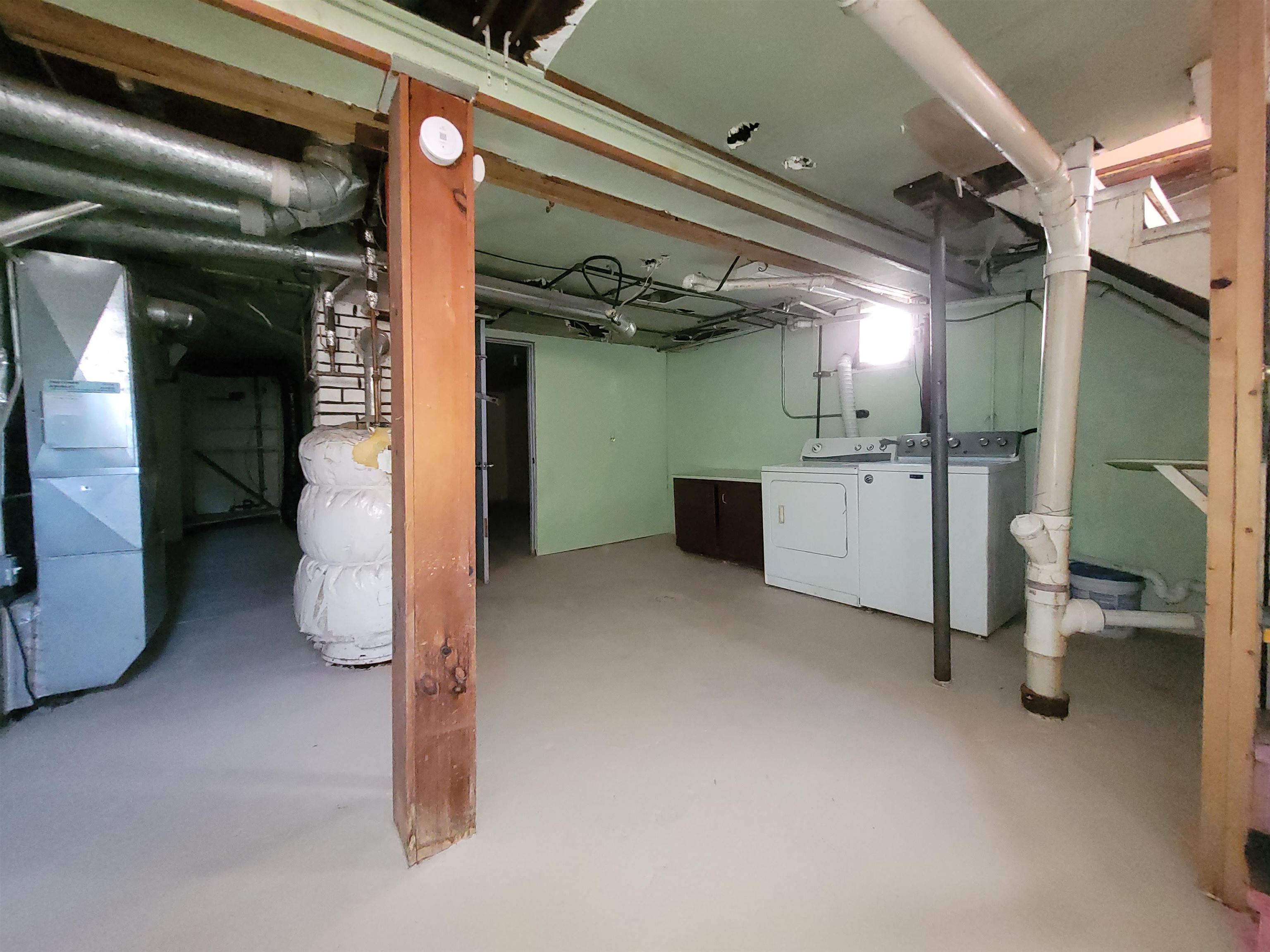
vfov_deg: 89.9
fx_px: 477
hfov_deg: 106.2
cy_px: 476
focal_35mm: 13
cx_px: 635
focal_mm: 1.74
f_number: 2.2
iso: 640
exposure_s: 1/21
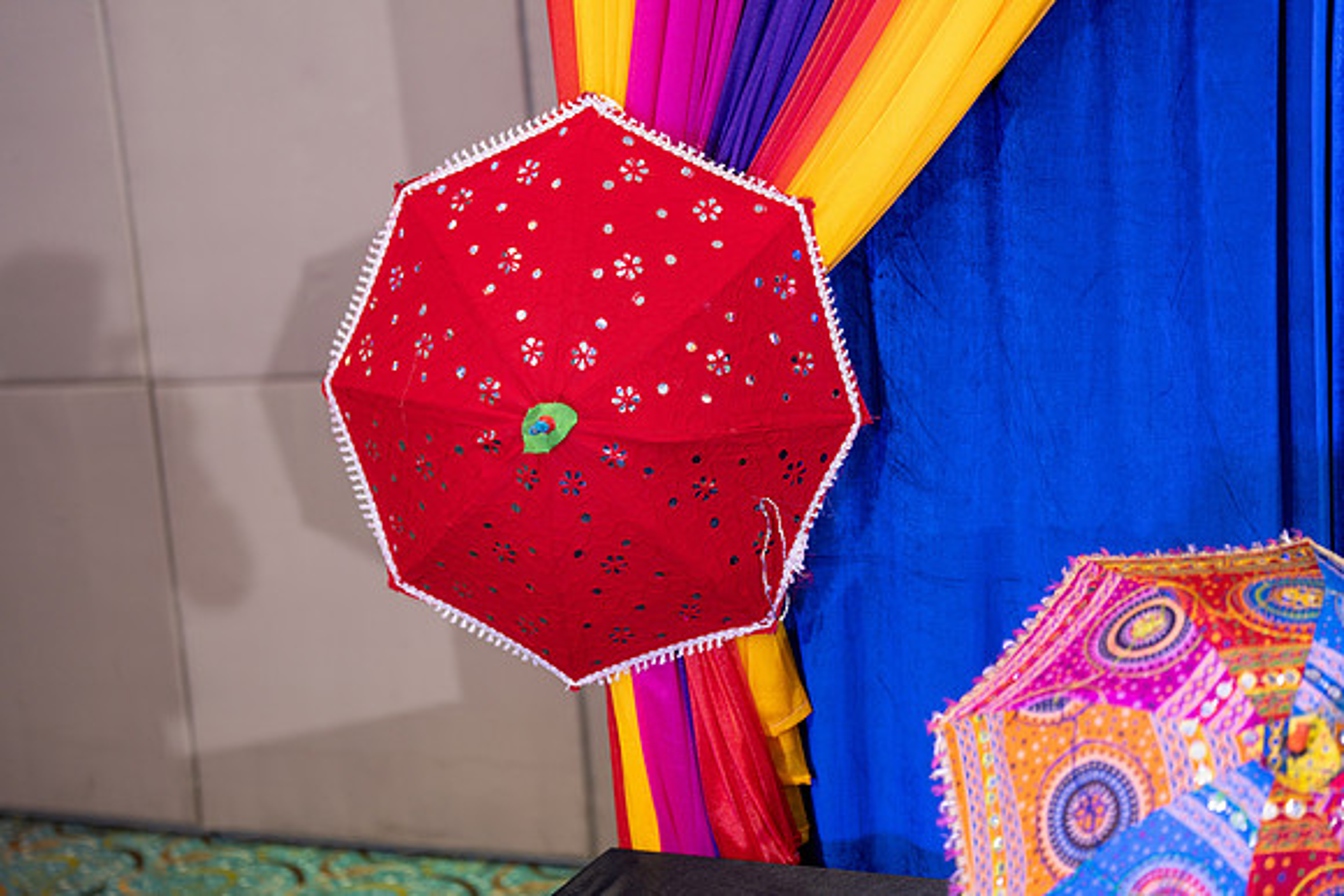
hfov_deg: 39.6
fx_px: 1867
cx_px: 672
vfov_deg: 27.0
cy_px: 448
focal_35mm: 50
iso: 250
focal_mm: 50
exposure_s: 1/160
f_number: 1.4
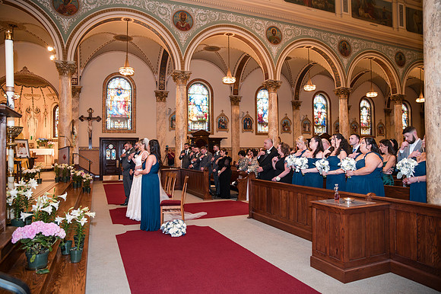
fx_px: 297
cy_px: 147
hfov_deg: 73.2
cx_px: 220
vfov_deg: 52.6
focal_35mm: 24
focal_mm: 24
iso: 800
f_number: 2.8
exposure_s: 1/60
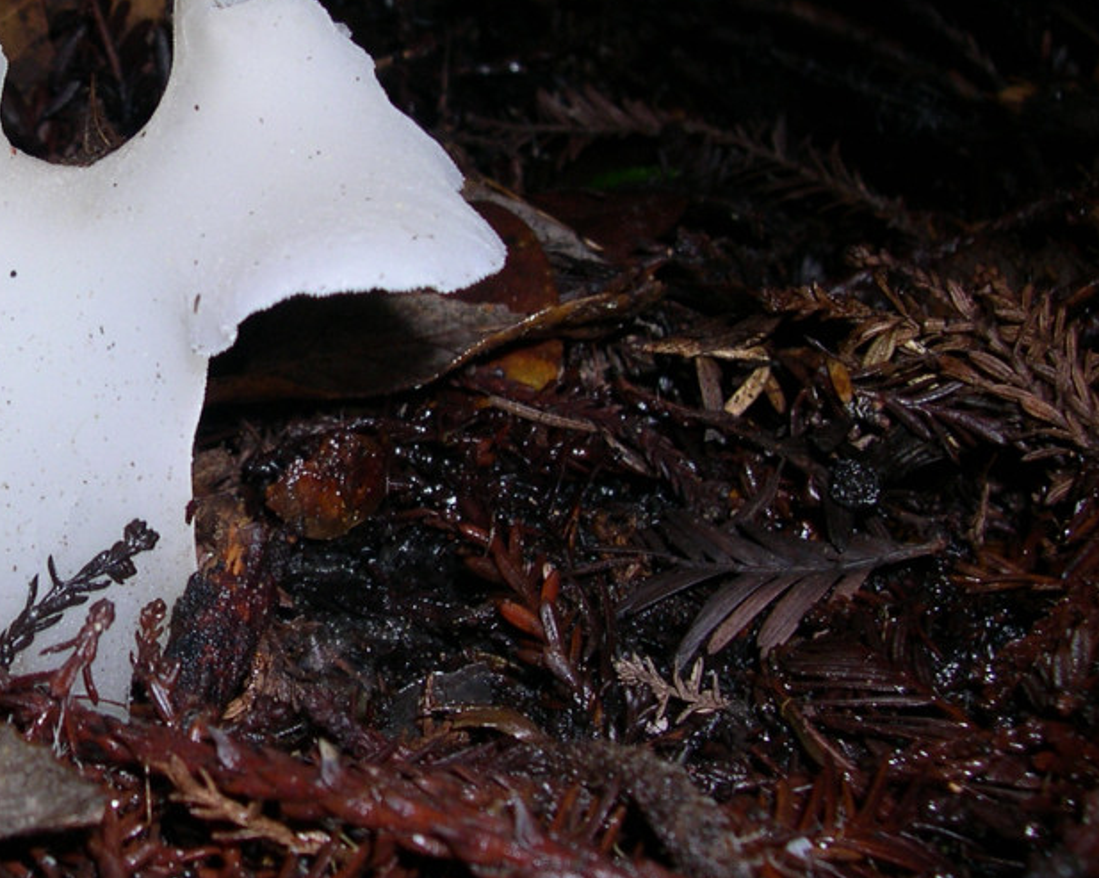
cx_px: 34
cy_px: 315
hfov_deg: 23.8
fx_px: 2503
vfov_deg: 19.9
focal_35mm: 77
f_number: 7.6
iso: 100
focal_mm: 8
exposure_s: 1/60
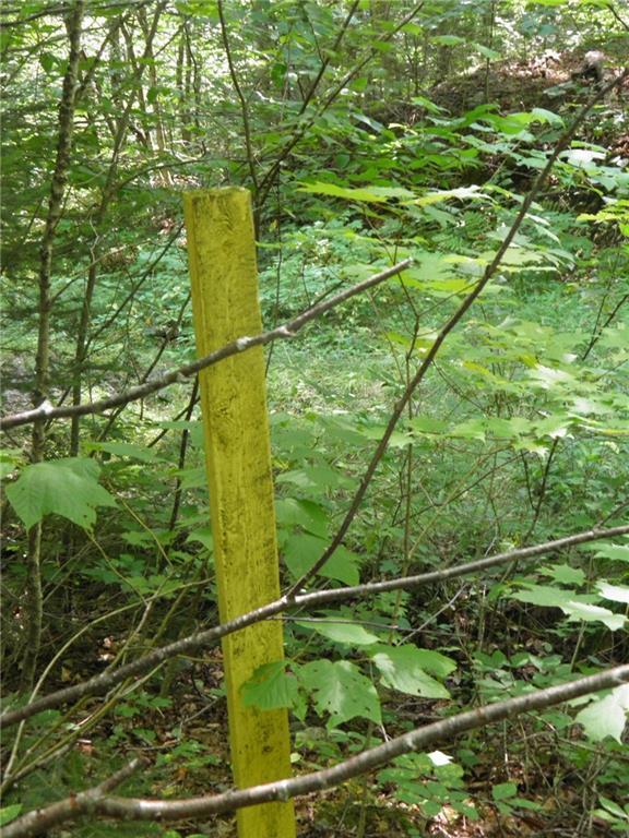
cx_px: 314
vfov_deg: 38.9
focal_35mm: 49
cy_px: 419
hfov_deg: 29.7
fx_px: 1187
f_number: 3.5
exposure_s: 1/20
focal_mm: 8.9
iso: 100
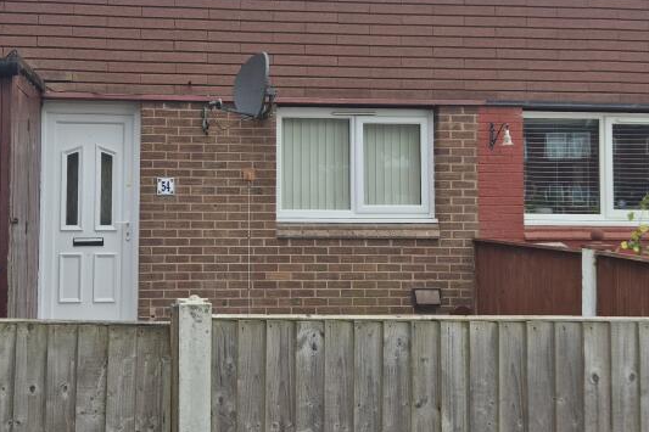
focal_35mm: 46
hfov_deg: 42.2
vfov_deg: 29.0
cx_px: 222
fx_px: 829
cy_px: 142
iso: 25
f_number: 1.8
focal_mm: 5.4
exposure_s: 1/410
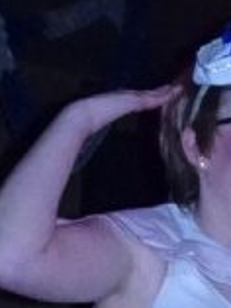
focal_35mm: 245
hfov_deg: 6.0
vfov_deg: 7.7
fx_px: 2177
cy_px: 624
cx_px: 376
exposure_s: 1/640
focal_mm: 5.43
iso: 800
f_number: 4
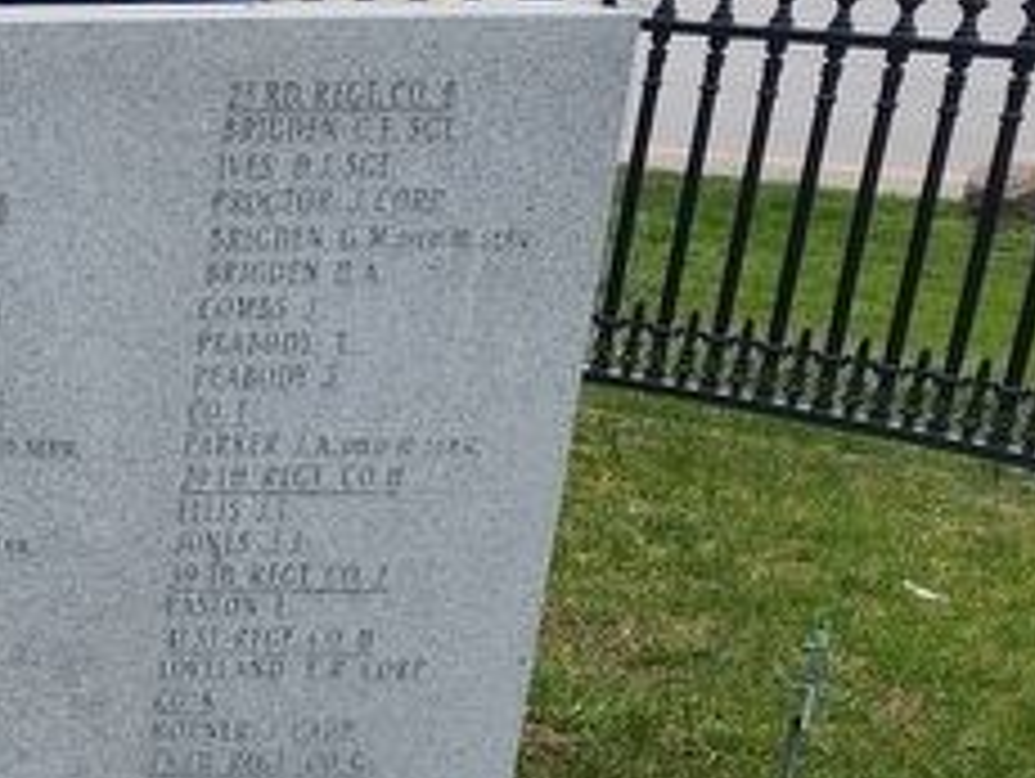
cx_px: -634
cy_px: 720
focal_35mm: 80
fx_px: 2394
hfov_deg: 20.0
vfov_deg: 18.1
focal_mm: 5.56
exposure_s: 1/954
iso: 100
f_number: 1.8
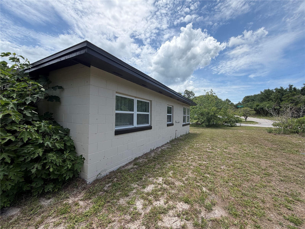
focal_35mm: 14
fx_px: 123
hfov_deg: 102.1
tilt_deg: +0.9
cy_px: 114
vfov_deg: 85.7
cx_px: 152
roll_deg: -1.1
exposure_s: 1/770
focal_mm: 2.22
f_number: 2.2
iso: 20
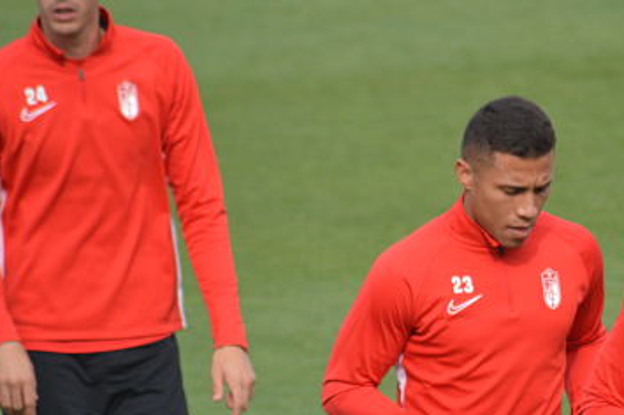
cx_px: 489
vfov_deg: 1.7
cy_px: 267
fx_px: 14269
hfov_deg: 2.5
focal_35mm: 824
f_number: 5.6
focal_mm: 300
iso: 400
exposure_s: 1/800
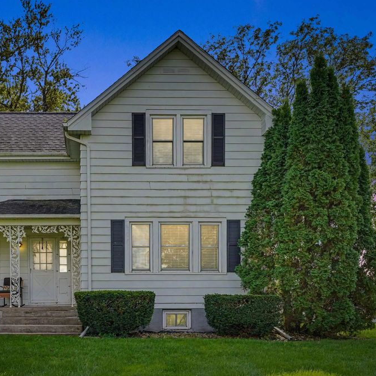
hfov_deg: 41.8
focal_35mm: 39
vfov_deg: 42.8
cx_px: 105
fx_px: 479
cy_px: 191
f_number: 9
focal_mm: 30
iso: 400
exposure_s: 1/400
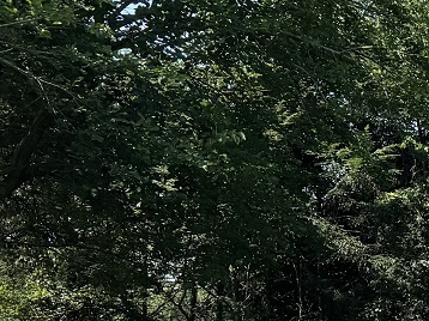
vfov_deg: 12.1
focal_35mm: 115
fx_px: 1424
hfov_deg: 14.7
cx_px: 803
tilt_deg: -5.2
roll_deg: +0.2
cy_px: 519
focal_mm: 6.76
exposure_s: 1/2252
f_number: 1.78
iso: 80
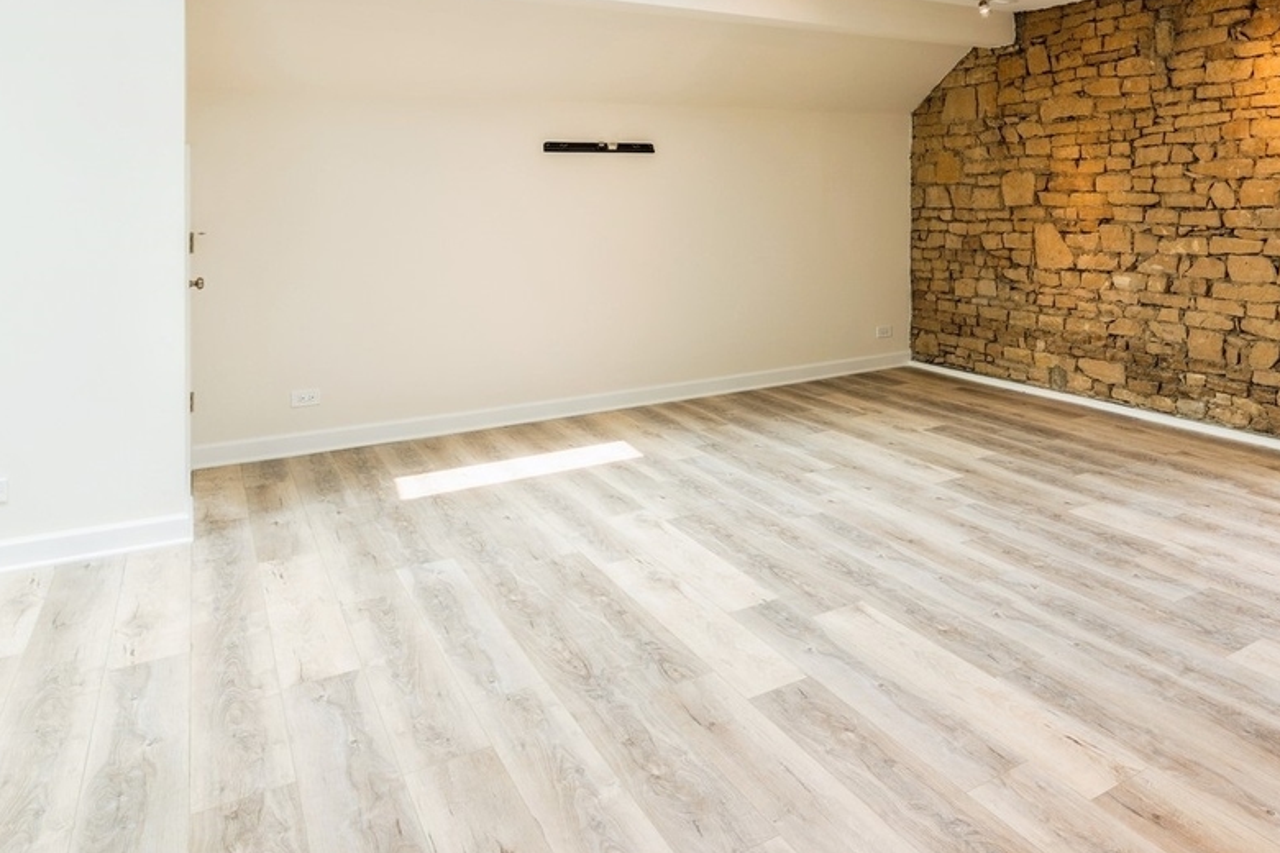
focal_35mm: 27
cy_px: 231
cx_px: 1022
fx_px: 960
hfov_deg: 61.9
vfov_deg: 46.5
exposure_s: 1/10
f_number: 8
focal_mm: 13
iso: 200
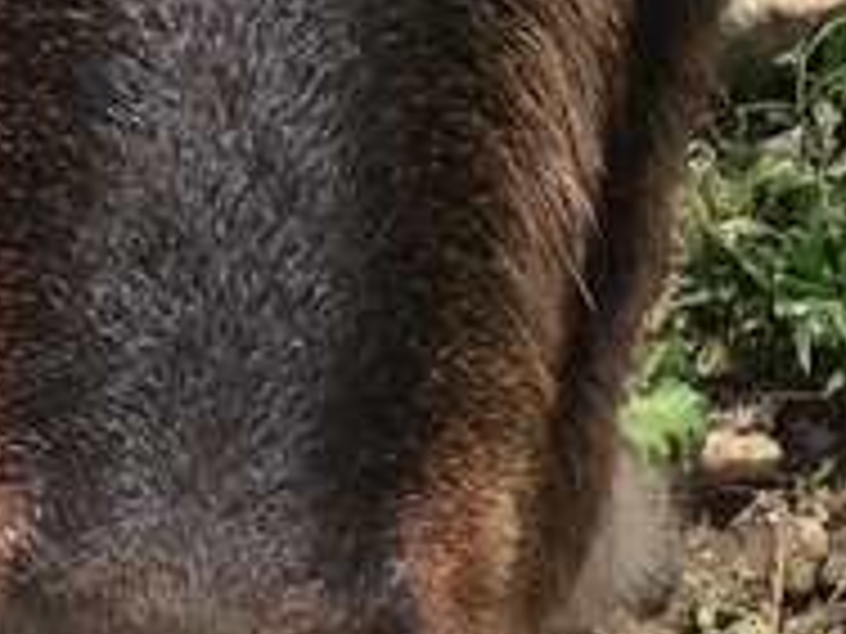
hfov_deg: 9.7
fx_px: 4986
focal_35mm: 204
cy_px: -301
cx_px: 432
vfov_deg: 7.2
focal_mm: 3.3
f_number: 2.4
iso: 32
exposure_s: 1/1300
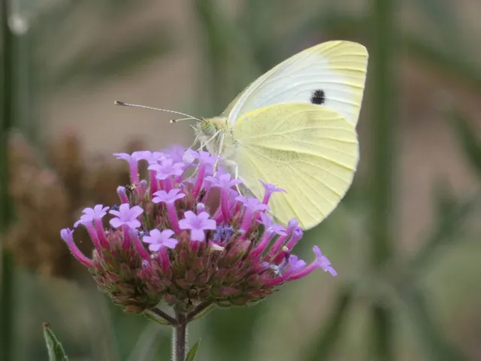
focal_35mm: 440
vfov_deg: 3.4
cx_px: 240
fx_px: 6114
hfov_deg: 4.5
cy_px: 180
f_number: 5.6
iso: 250
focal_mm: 78.8
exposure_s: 1/100
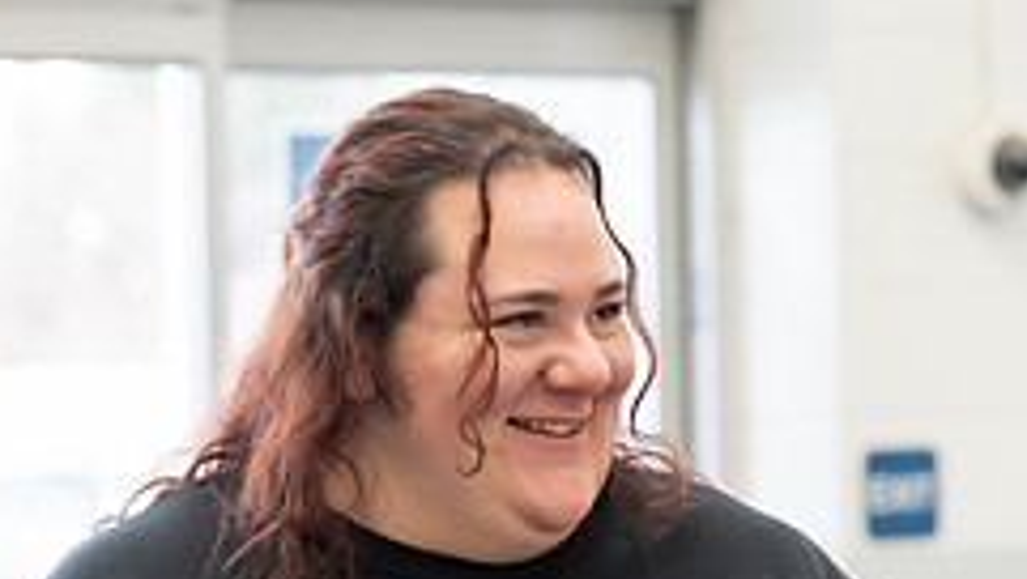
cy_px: 681
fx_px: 5015
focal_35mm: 184
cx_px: 567
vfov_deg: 6.6
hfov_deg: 11.7
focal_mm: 70
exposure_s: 1/320
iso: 2000
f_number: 3.5
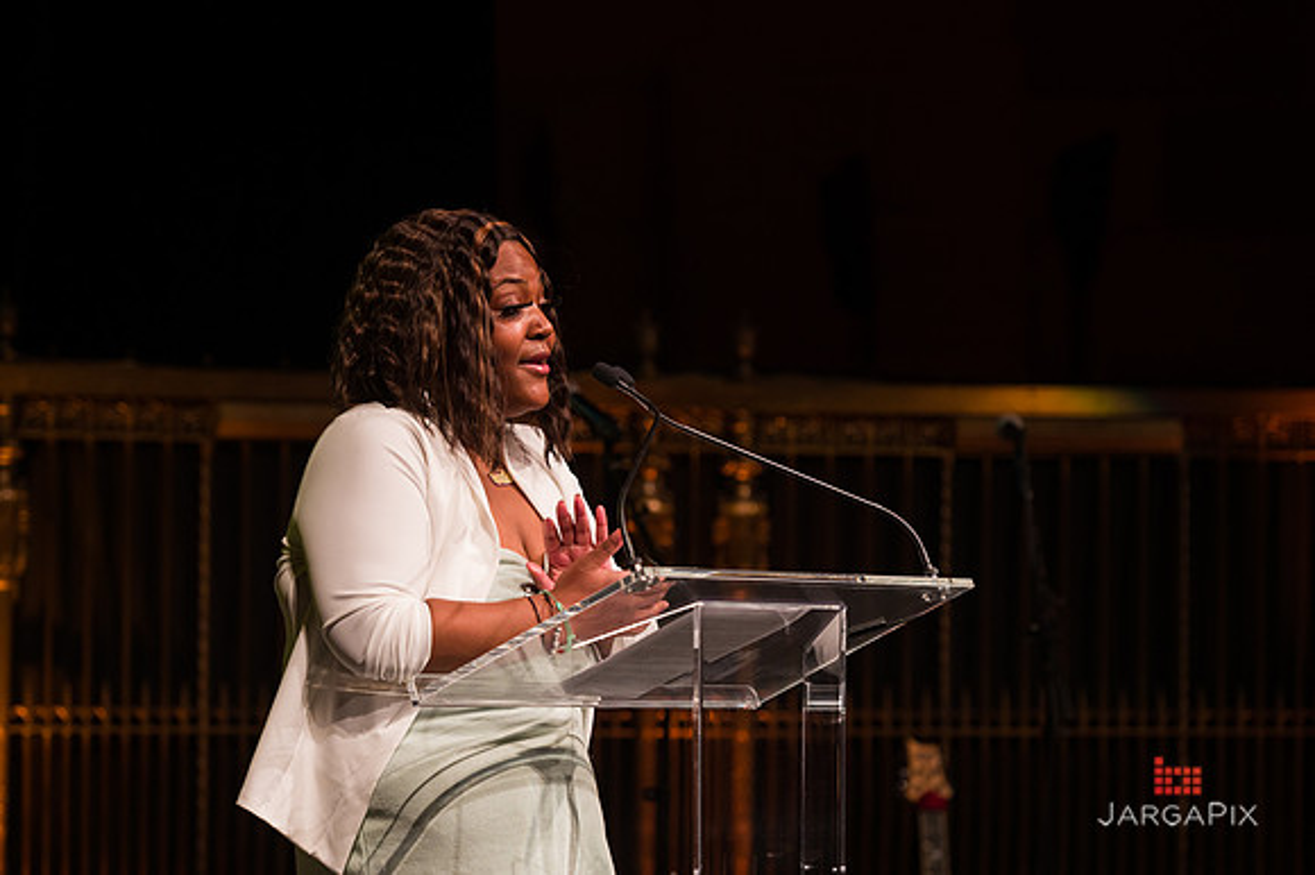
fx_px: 5740
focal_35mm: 157
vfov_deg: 8.7
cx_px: 606
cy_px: 403
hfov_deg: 13.1
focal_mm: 140
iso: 2000
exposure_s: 1/250
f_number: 4
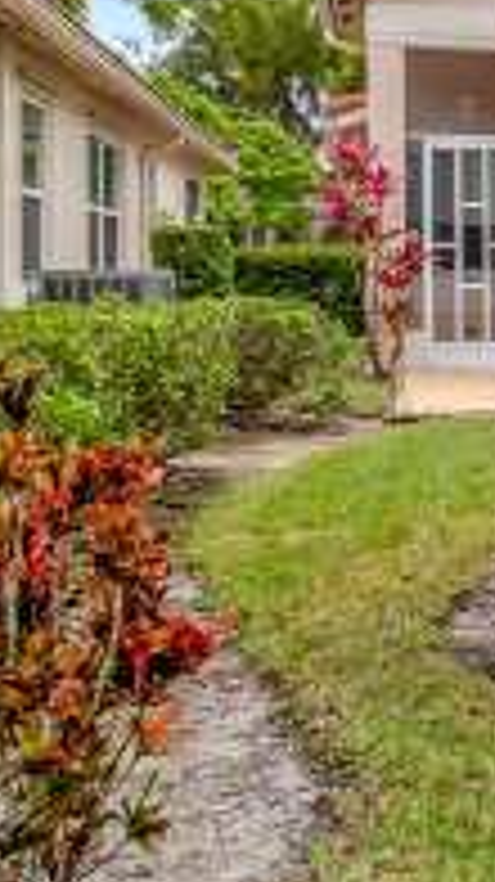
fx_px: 1496
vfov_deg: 32.5
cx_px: 1102
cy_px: 263
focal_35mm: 64
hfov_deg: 14.3
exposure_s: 1/500
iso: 500
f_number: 8
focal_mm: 10
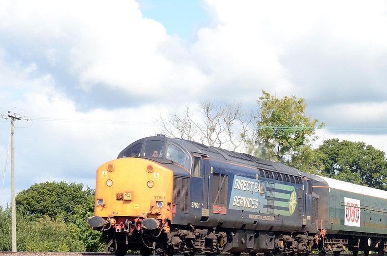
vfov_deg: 11.7
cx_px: 407
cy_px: 218
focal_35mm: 116
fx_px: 1244
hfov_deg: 17.2
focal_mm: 32
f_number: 8
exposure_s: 1/1000
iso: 500
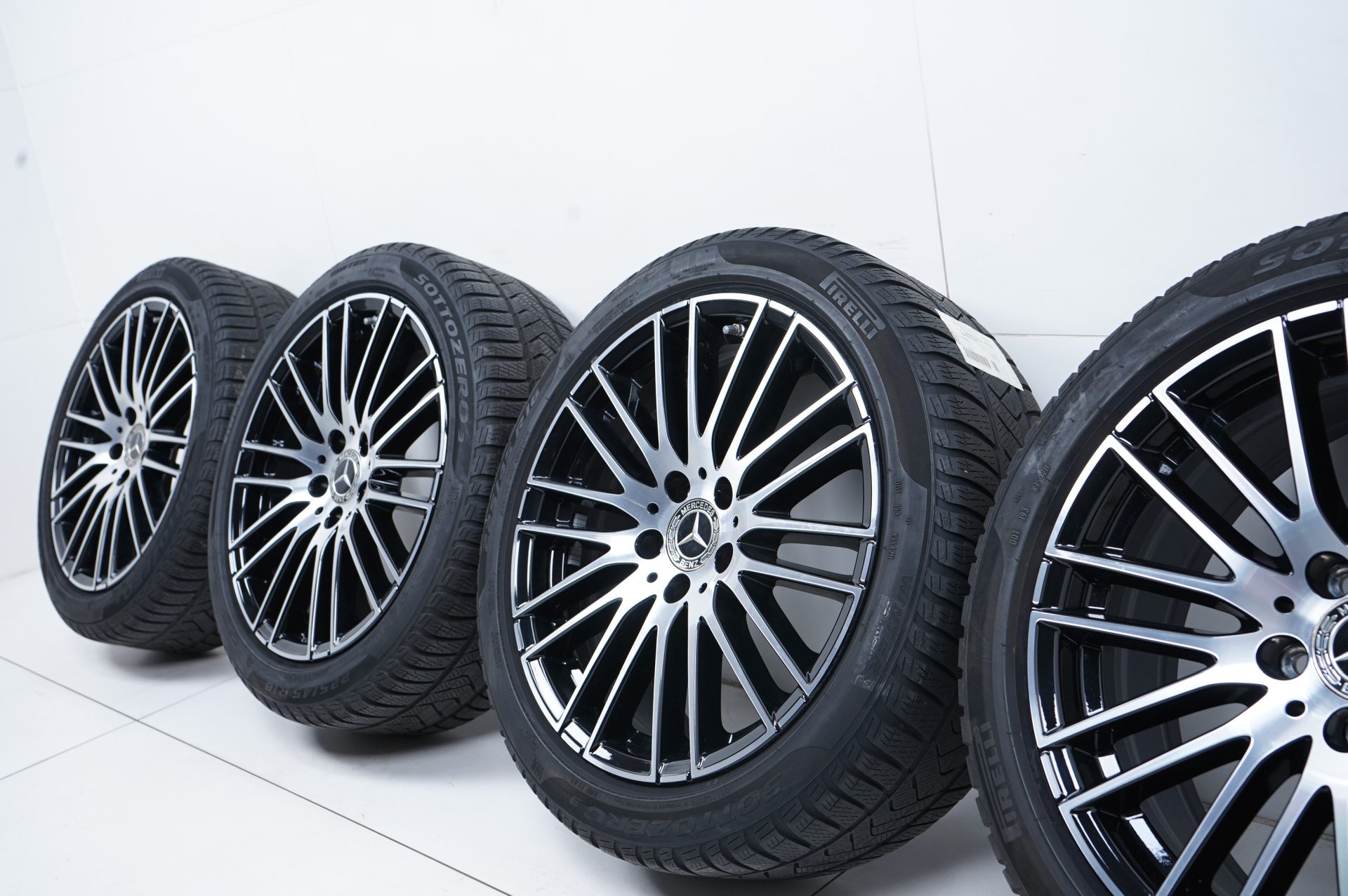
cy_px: 448
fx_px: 1384
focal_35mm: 37
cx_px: 674
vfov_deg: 35.9
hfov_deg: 51.9
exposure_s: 1/125
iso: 250
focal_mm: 37
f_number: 7.1
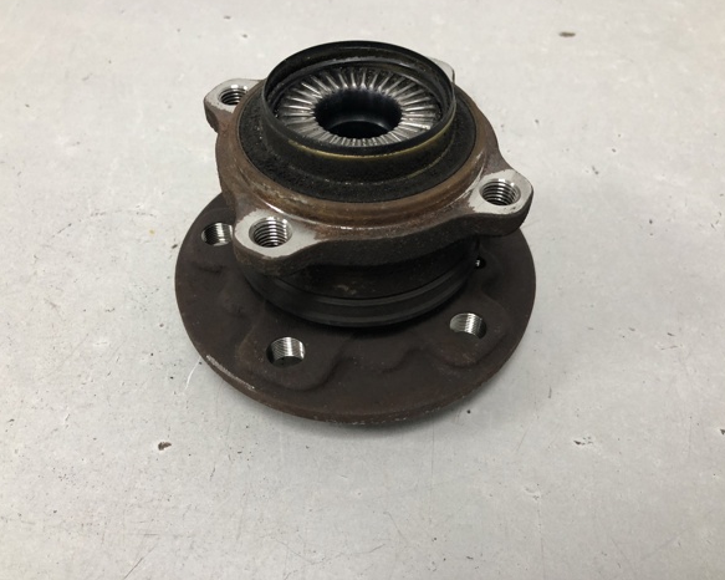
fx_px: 644
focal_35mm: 30
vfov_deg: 48.5
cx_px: 363
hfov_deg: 58.8
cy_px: 283
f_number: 1.8
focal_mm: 4
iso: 40
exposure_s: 1/25
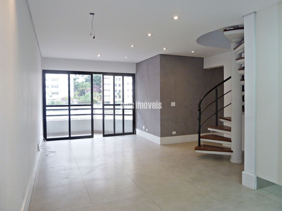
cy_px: 106
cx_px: 141
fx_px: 204
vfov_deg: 54.9
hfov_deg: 69.4
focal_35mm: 25
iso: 100
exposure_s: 1/30
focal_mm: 4.1
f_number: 3.3
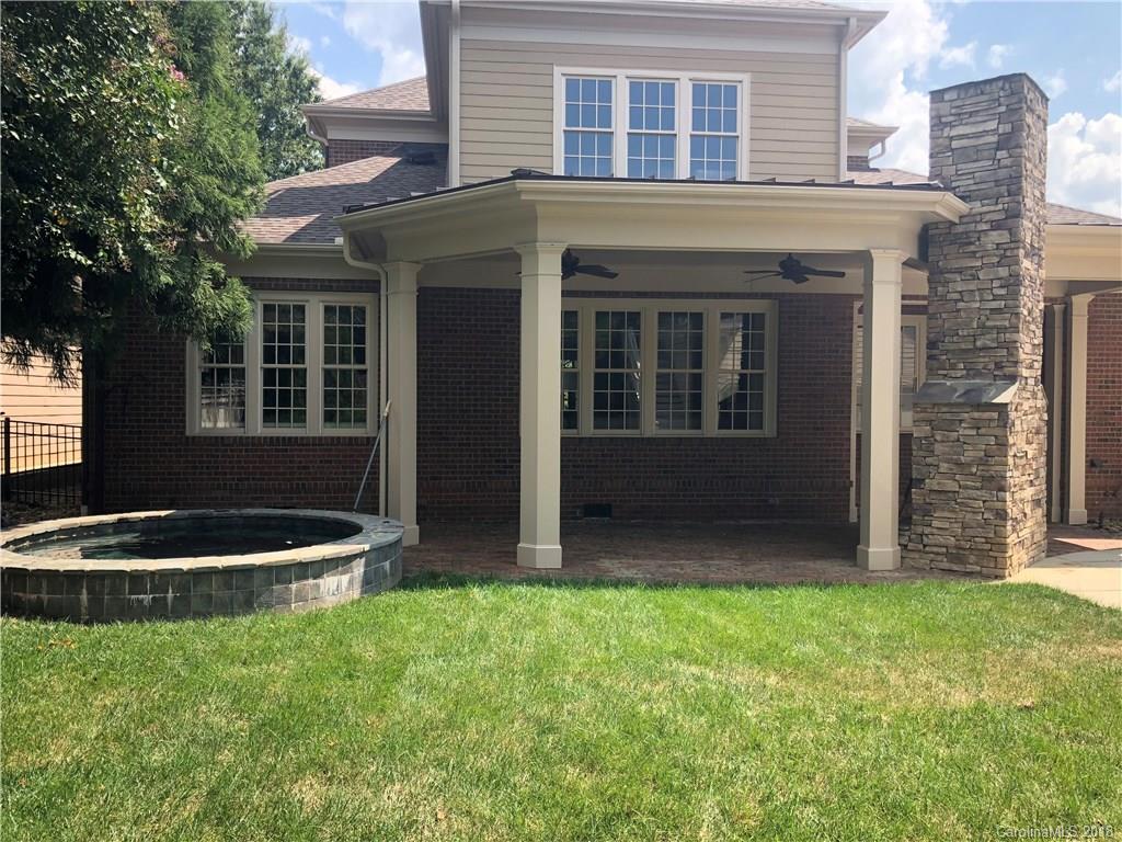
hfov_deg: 63.4
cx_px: 561
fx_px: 908
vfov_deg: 49.7
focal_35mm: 28
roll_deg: -0.3
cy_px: 421
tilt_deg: -1.2
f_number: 1.8
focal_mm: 3.99
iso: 20
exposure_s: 1/714
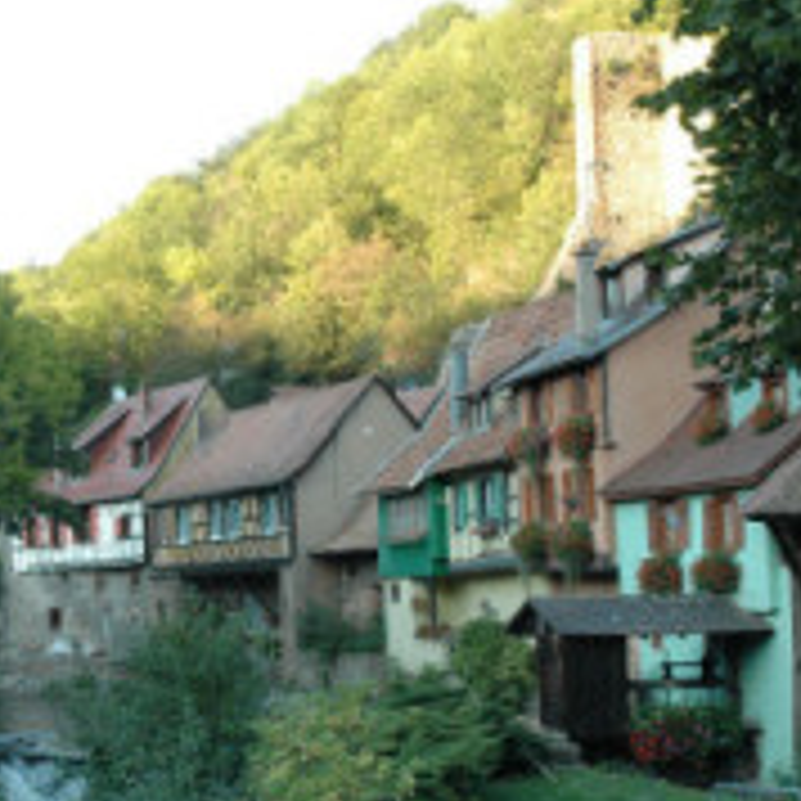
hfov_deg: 20.4
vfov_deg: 20.9
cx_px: 54
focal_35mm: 83
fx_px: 2172
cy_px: 450
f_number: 9
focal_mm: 29
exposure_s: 1/60
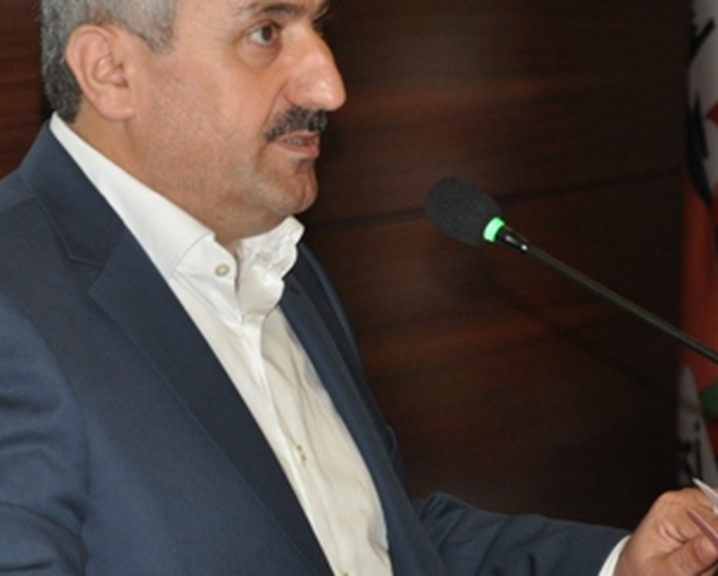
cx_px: 289
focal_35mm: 267
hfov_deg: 7.2
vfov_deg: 5.8
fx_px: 5679
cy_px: 248
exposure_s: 1/60
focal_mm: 90
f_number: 5.6
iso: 800
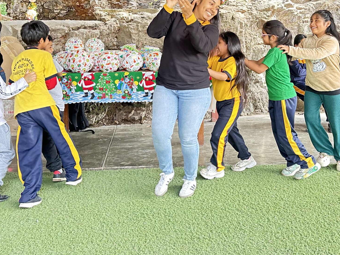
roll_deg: +0.4
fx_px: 412
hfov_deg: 44.6
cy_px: 54
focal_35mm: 42
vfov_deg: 33.4
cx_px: 199
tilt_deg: -1.0
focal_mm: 6.86
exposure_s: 1/101
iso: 250
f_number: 1.78
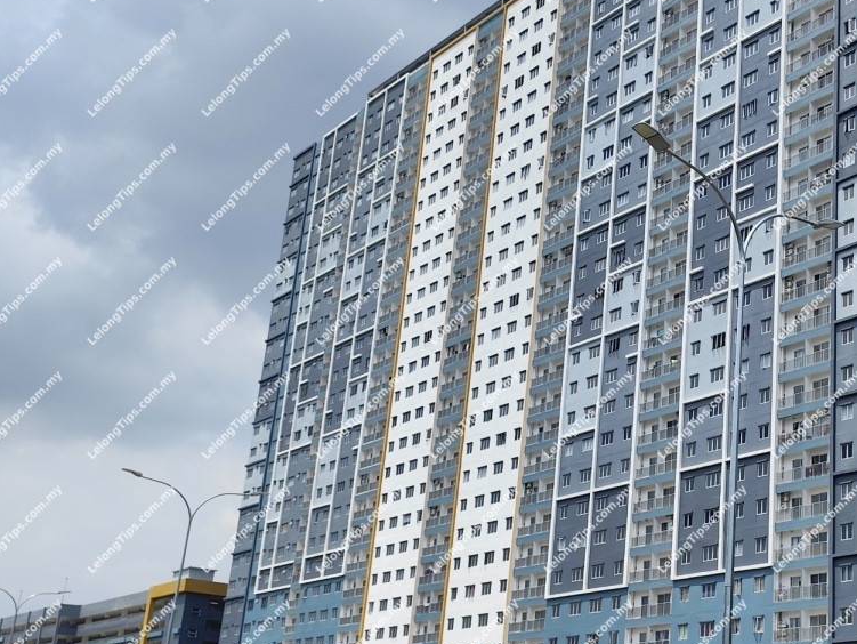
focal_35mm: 46
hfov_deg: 37.7
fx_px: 1139
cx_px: 817
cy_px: 316
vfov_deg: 31.5
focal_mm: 6.19
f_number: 1.65
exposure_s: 1/1027
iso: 50
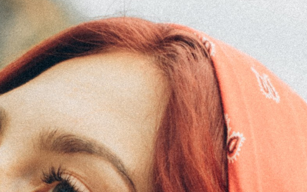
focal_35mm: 223
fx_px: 1866
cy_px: 342
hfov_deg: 9.3
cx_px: -23
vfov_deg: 5.8
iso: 640
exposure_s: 1/800
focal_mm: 28
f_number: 2
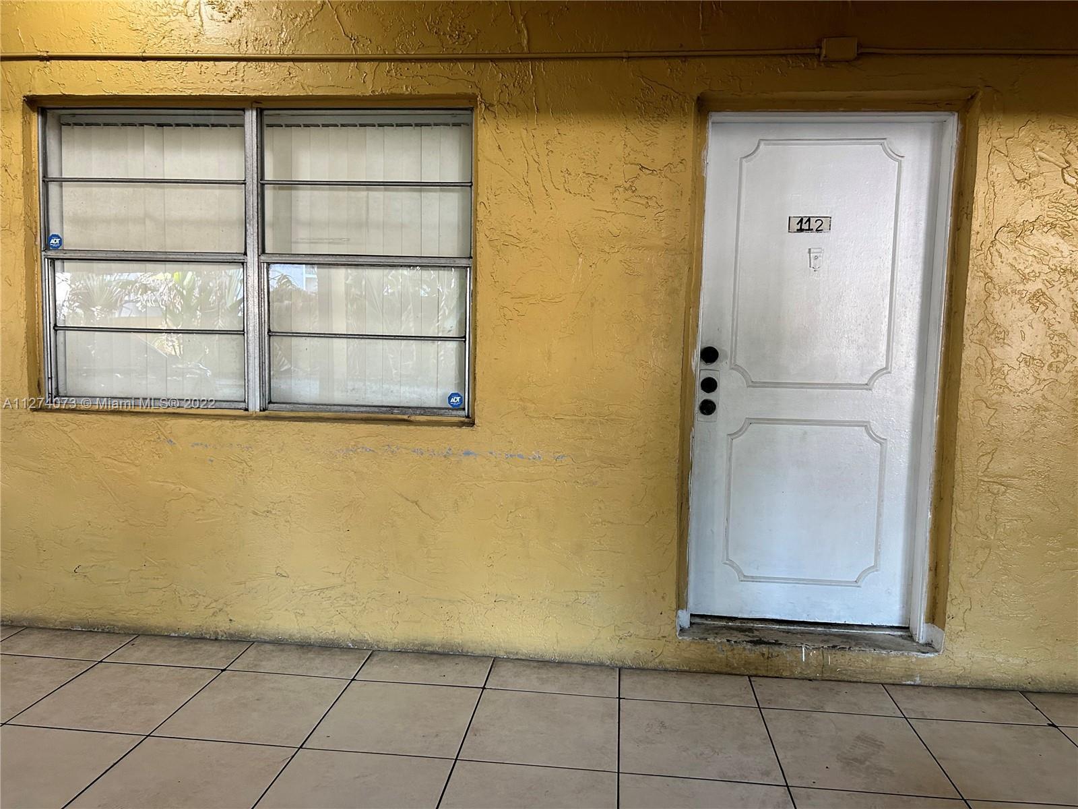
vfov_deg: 53.1
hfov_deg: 67.3
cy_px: 404
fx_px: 810
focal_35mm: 26
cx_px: 539
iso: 125
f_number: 1.5
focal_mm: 5.7
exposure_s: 1/60
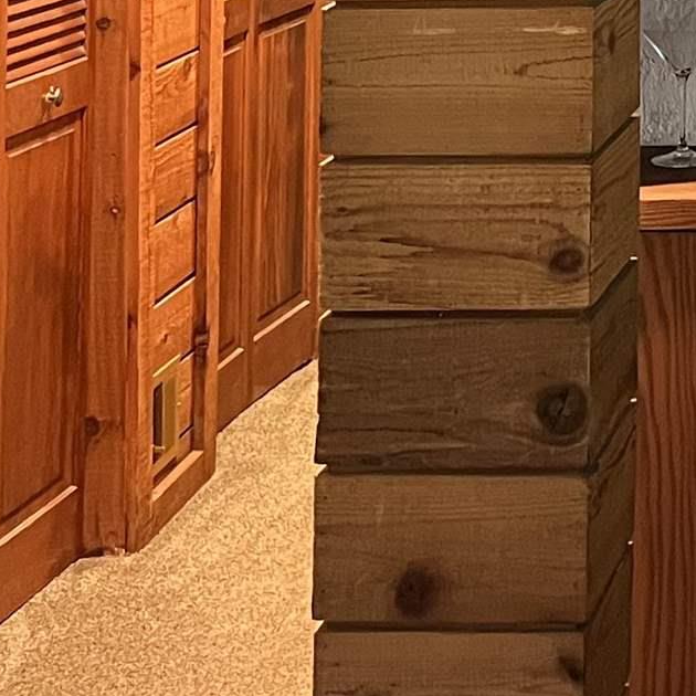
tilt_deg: +1.4
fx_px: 2548
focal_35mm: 112
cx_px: 1114
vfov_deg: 14.4
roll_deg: +0.3
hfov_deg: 14.3
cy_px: -379
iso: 400
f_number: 1.5
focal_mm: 5.7
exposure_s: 1/40
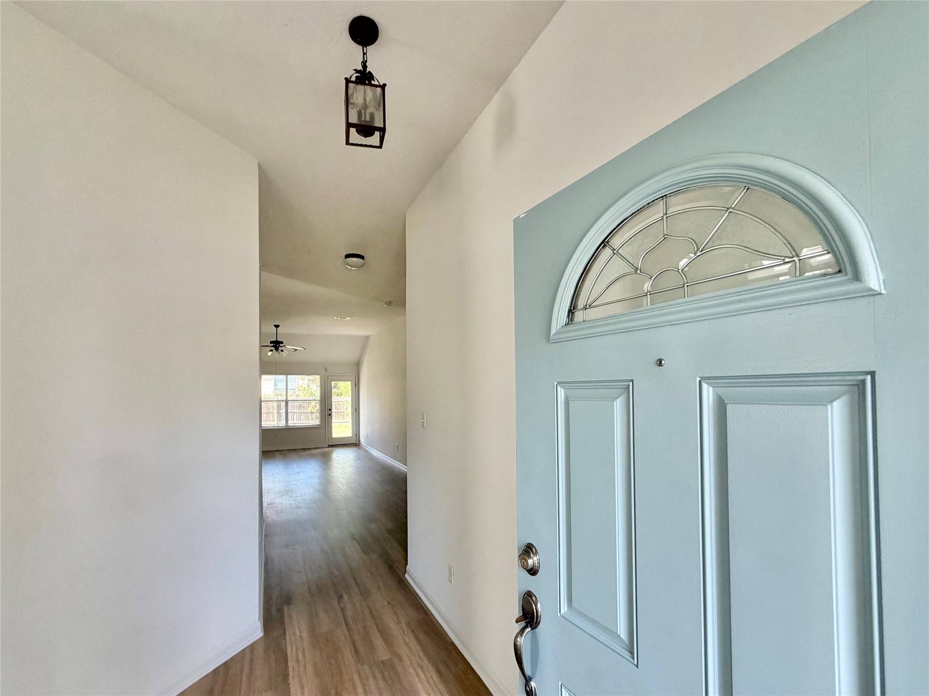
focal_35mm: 14
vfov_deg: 85.7
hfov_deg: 102.1
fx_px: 376
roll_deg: +0.8
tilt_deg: +2.4
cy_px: 348
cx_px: 464
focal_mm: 2.22
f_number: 2.2
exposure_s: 1/121
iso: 200
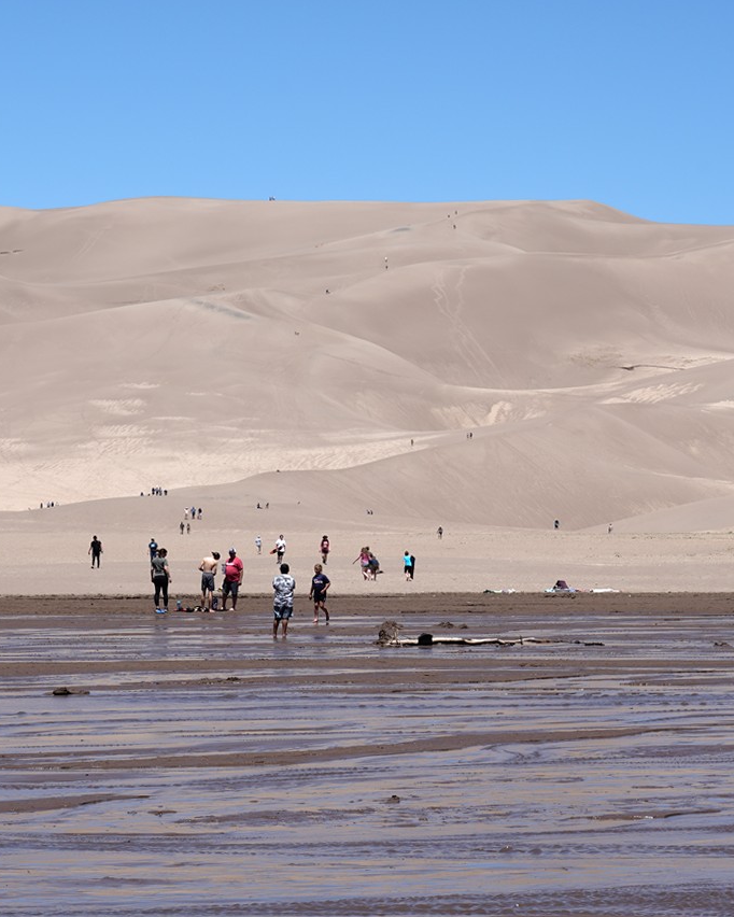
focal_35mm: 130
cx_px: 355
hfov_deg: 11.9
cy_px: 535
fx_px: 3529
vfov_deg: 14.8
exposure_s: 1/160
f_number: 13
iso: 80
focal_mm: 59
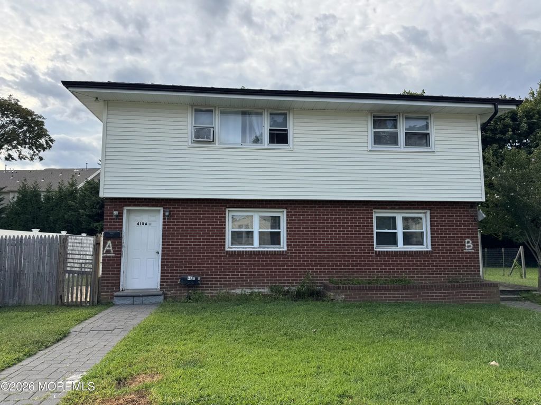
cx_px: 270
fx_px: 375
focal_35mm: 24
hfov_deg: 71.6
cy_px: 202
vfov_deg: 56.8
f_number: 1.78
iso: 80
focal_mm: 6.76
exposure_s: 1/2506
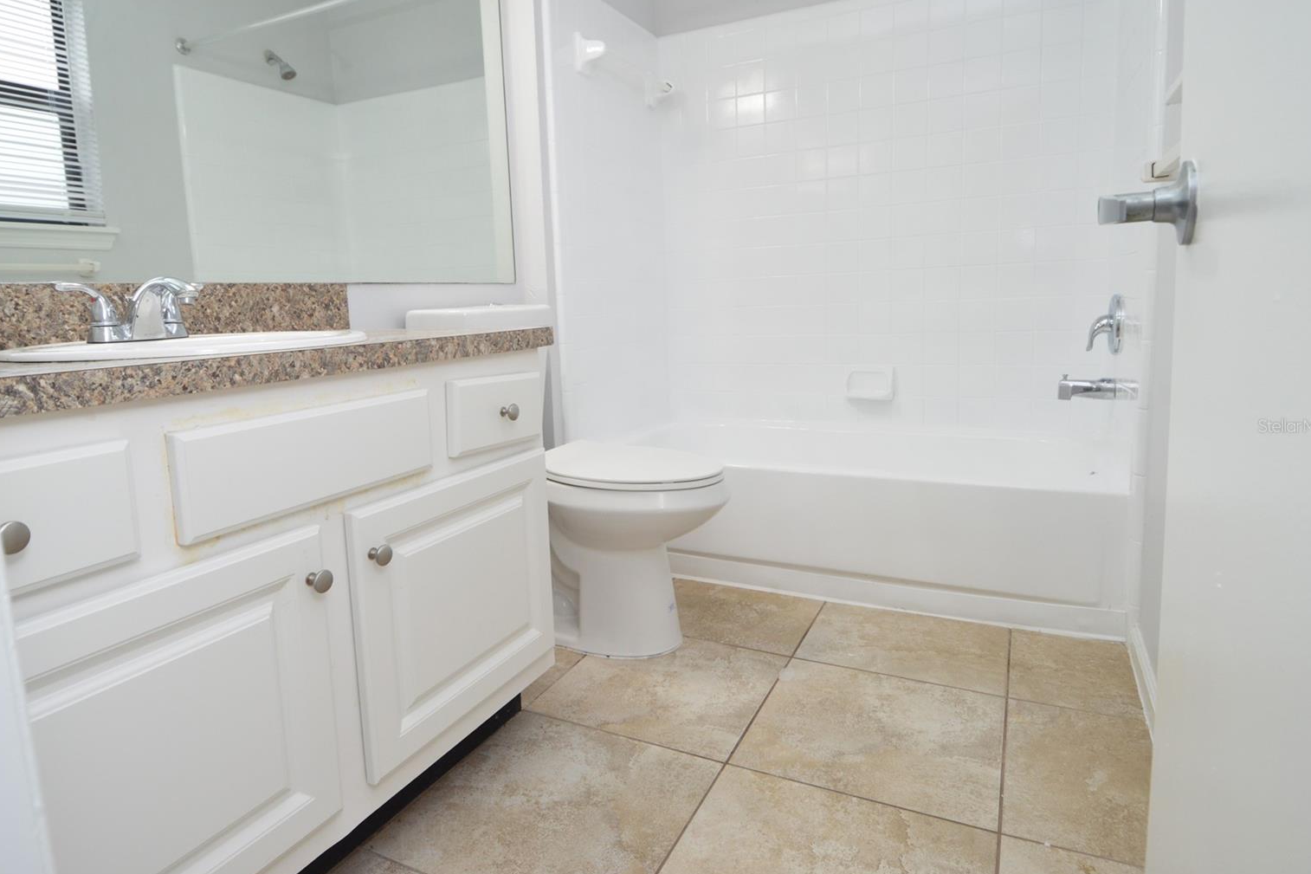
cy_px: 426
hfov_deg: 86.9
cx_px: 643
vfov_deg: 64.5
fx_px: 692
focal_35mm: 19
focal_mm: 12
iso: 400
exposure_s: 1/60
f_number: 4
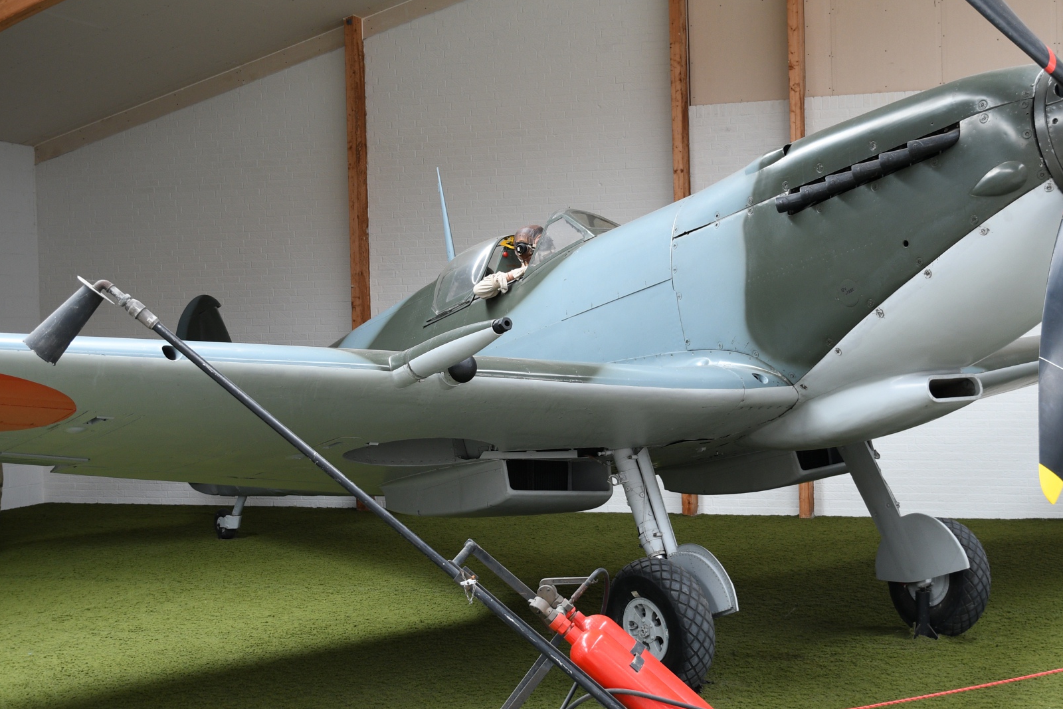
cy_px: 345
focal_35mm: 54
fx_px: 1595
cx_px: 647
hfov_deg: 36.7
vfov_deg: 25.1
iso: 250
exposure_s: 1/60
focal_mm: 24
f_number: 4
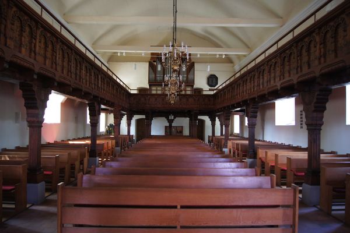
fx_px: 262
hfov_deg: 67.4
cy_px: 116
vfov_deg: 47.9
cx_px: 175
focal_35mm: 27
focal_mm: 18
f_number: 3.5
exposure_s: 1/30
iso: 640
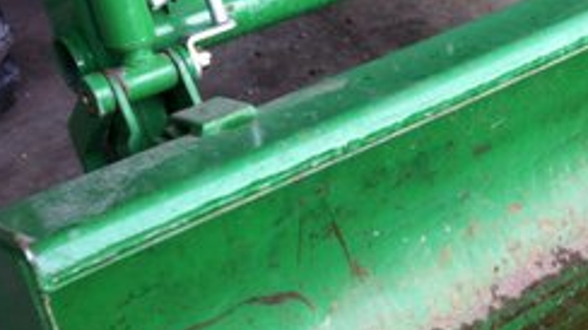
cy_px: 314
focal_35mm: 75
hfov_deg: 27.2
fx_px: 1169
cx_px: 530
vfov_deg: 15.8
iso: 80
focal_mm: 3.85
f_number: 2.8
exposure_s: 1/120
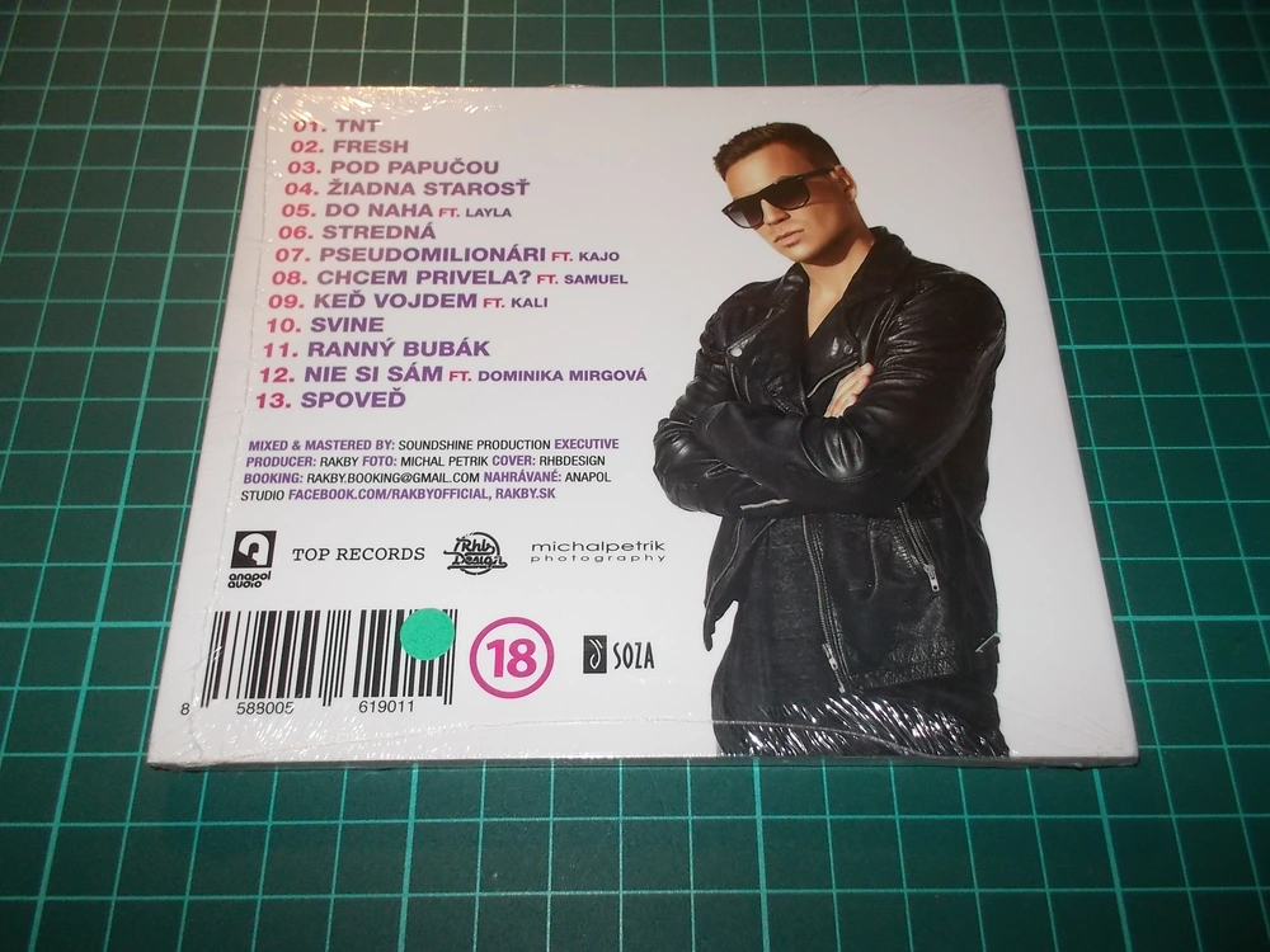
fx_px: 1064
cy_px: 476
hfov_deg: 61.7
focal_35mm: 29
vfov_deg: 48.2
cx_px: 635
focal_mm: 4.1
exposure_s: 1/30
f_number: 3.3
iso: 200
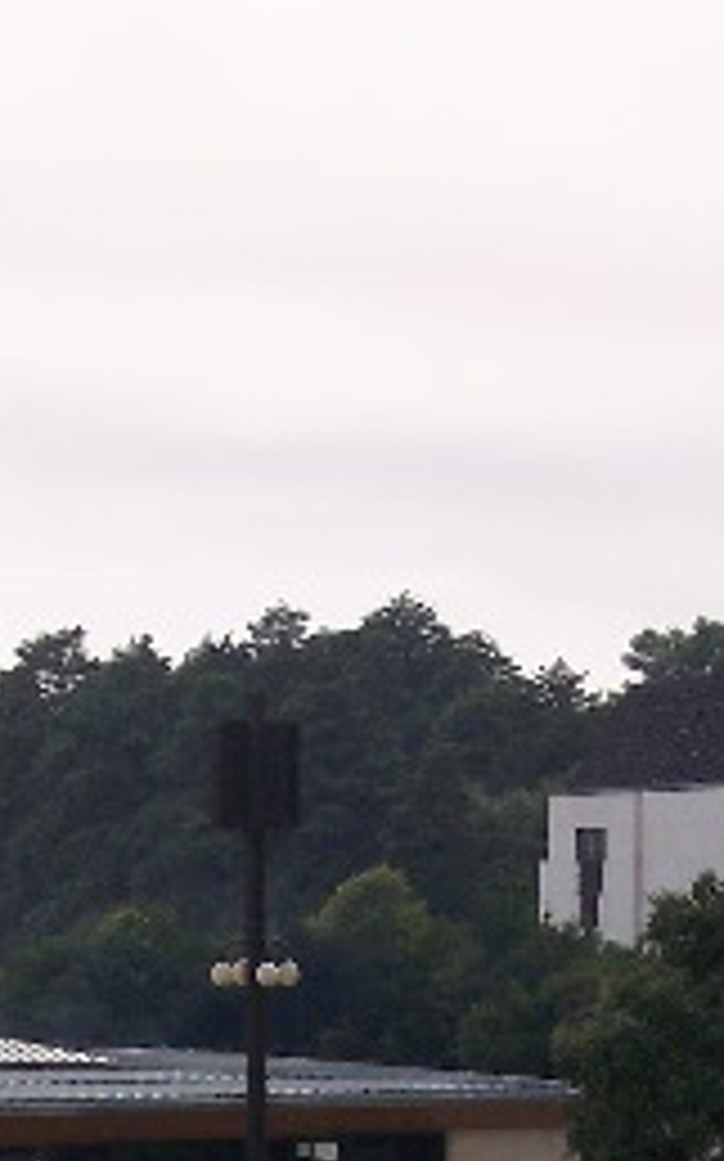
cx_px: 319
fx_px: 3951
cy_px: 1094
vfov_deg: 16.4
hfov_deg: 10.5
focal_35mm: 125
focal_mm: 8
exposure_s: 1/350
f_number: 4.8
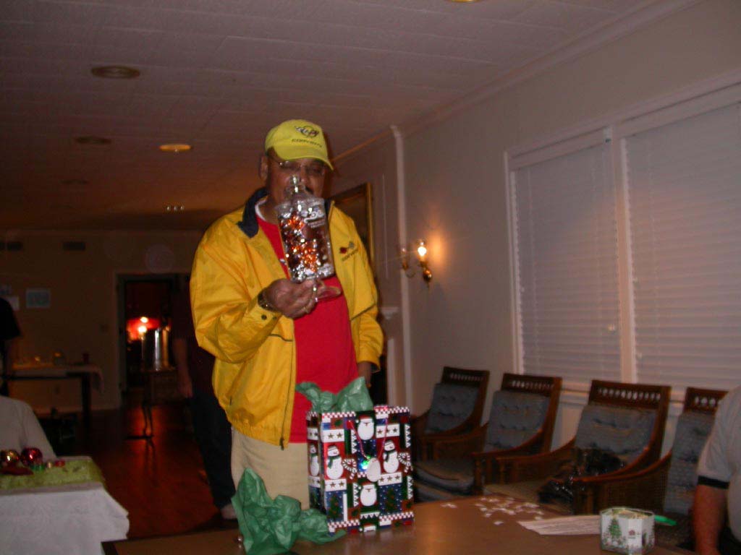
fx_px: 813
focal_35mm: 38
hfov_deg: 49.0
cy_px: 278
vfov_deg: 37.7
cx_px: 370
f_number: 2.6
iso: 100
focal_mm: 7.85
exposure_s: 1/60
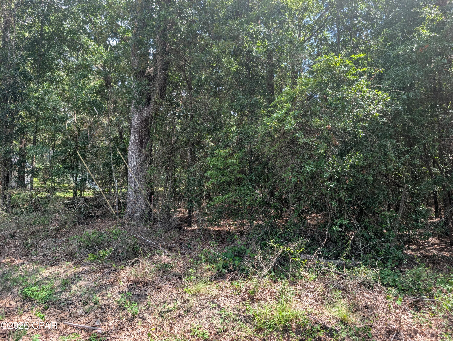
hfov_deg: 71.5
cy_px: 170
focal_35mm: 24
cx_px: 226
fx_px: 314
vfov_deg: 56.9
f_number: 1.68
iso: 20
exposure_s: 1/223
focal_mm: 6.9
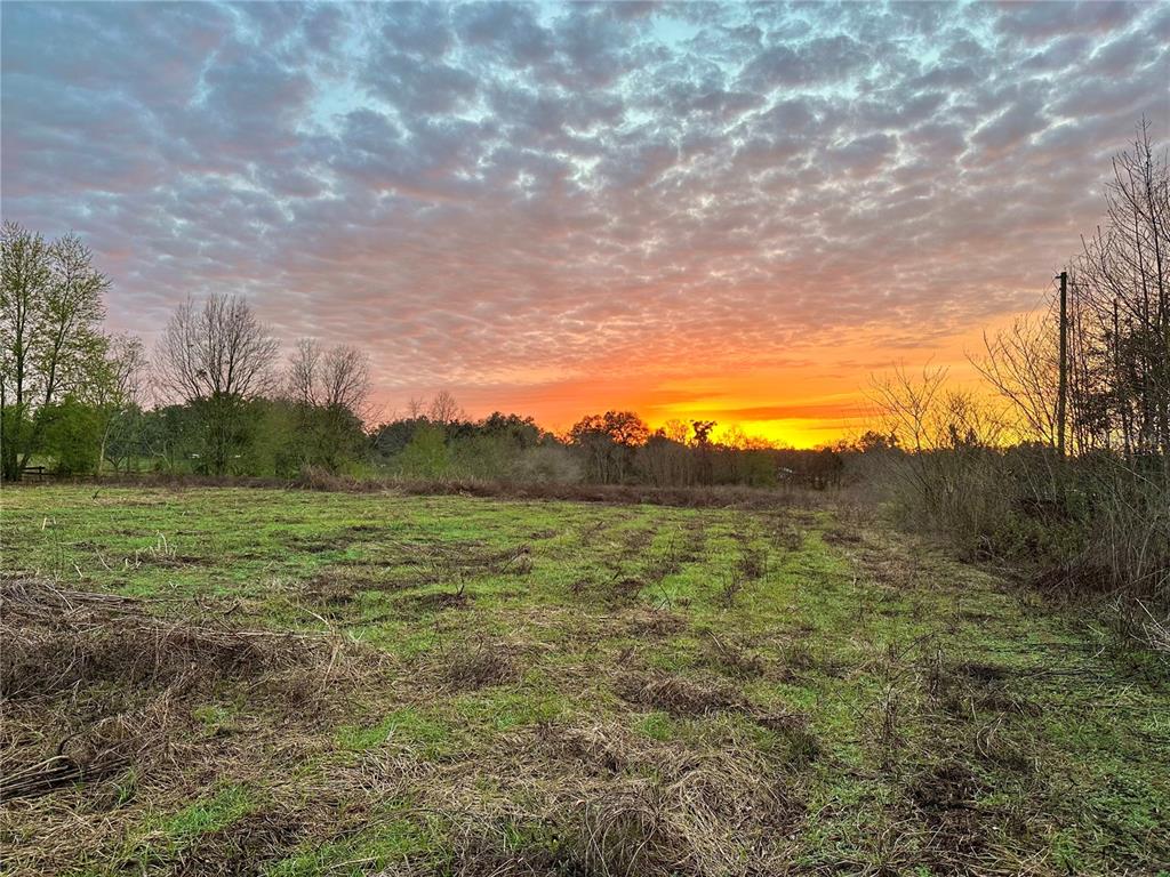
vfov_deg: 56.8
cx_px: 585
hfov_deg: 71.6
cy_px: 438
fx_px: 811
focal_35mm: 24
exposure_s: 1/121
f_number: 1.78
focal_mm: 6.86
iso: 80
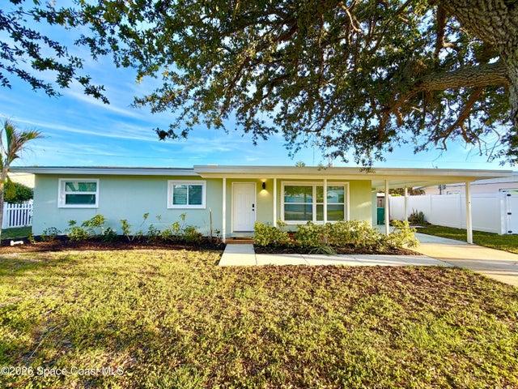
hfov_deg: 102.1
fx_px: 209
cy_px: 194
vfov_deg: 85.7
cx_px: 259
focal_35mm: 14
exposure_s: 1/502
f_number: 2.2
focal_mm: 2.22
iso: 40
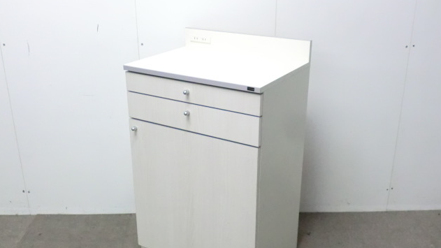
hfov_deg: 48.4
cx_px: 219
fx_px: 491
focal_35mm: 42
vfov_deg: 28.3
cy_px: 137
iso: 800
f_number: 3.9
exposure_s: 1/40
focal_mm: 6.9
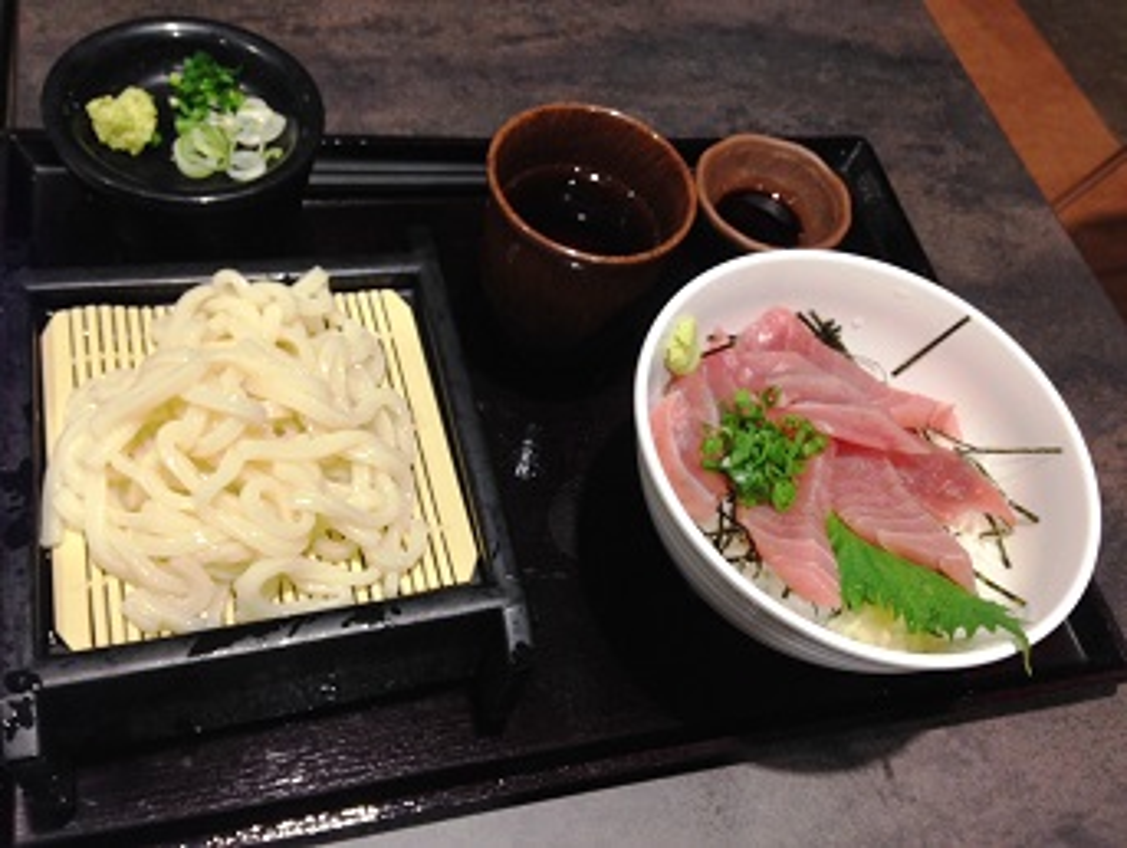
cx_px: 564
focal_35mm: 33
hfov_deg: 55.3
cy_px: 424
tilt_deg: -57.3
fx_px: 1076
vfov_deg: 43.0
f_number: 2.4
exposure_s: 1/20
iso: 64
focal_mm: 4.12
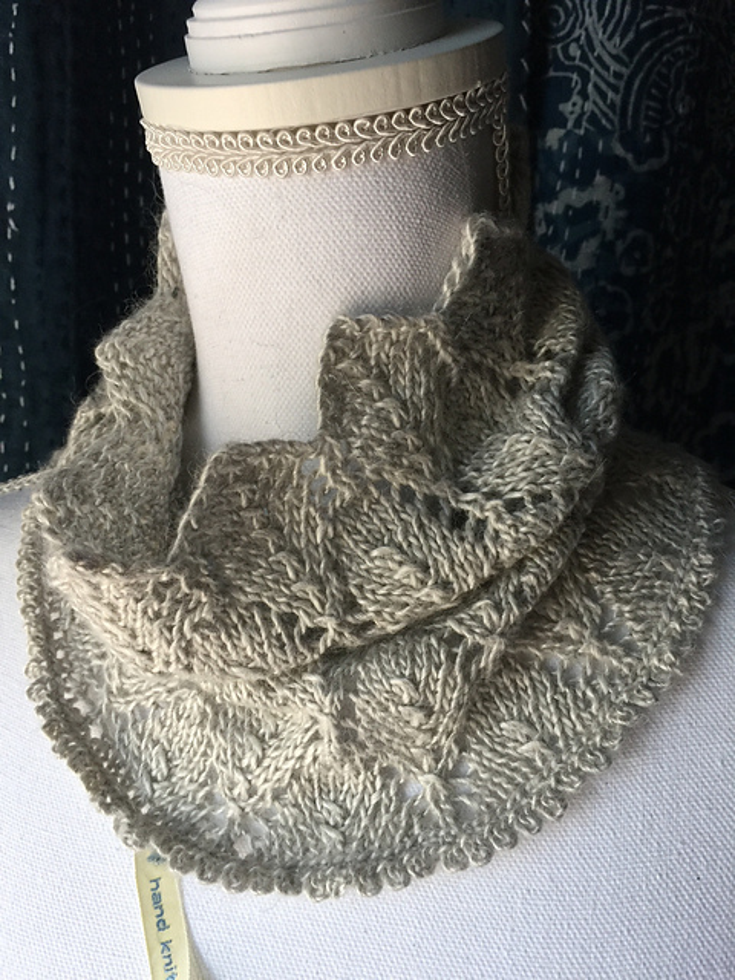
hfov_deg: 48.2
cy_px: 490
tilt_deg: -14.5
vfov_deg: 61.7
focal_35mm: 29
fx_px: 821
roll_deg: +0.9
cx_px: 368
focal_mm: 4.15
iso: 50
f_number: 2.2
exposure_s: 1/30
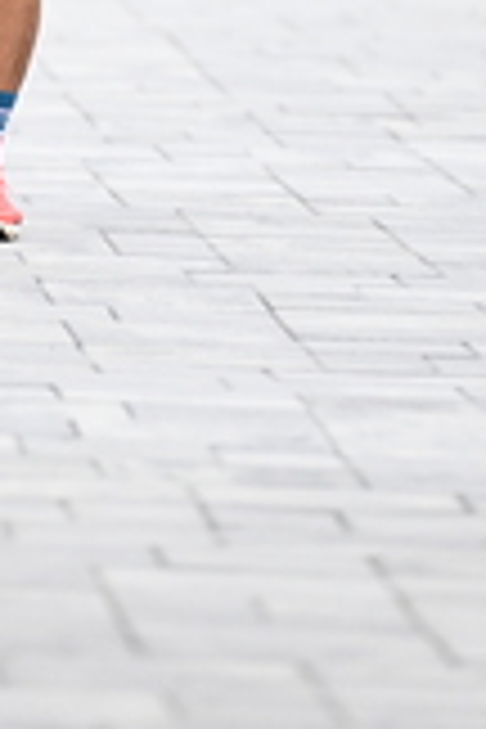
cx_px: 20
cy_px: -171
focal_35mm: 681
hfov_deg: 2.0
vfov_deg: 3.0
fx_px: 13789
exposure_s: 1/800
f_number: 2.8
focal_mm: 200
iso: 1600
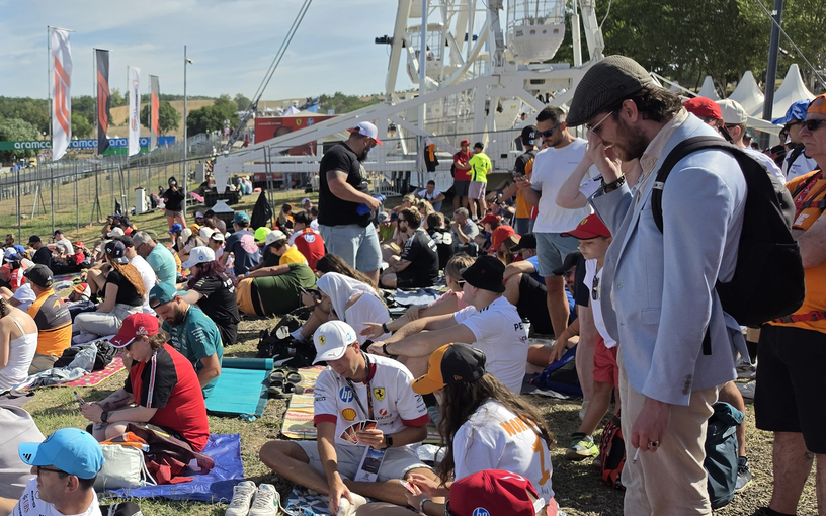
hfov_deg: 43.0
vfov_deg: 29.7
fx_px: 968
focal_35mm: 43
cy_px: 328
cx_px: 111
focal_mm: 6.5
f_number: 1.4
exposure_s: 1/7329
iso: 64
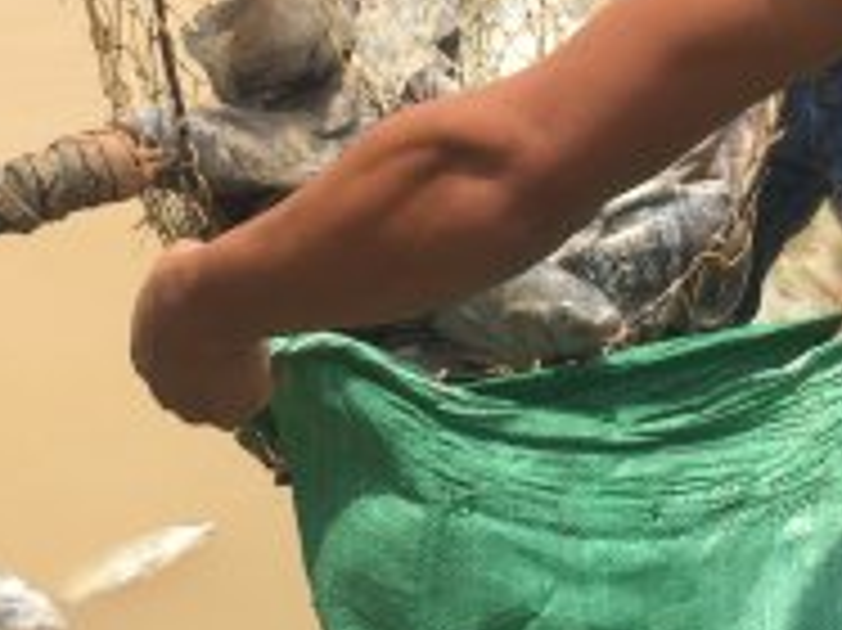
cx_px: 398
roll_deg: +0.3
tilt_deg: -10.6
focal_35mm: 103
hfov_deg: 19.1
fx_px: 2504
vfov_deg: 13.8
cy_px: -212
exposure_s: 1/1883
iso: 32
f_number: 2.2
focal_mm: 4.15
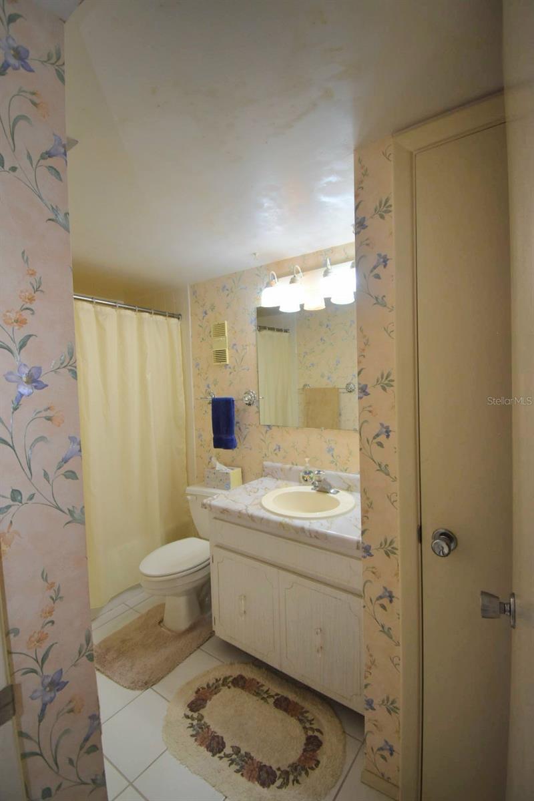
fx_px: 334
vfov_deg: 100.4
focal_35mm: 15
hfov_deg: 77.3
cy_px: 400
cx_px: 267
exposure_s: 1/100
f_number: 5
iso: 400
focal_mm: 10
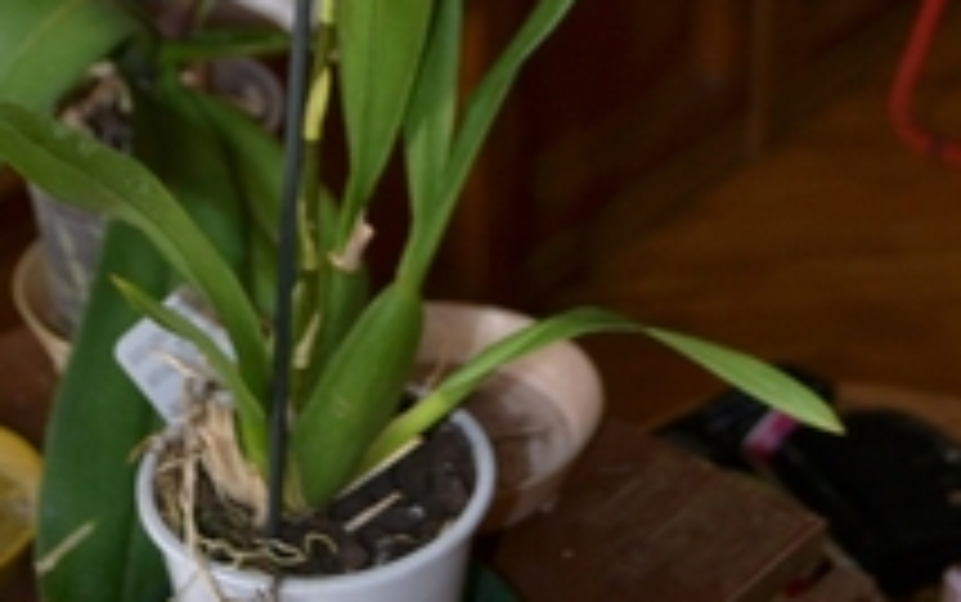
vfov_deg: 13.1
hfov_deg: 22.3
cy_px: -386
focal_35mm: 93
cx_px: 566
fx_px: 2439
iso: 800
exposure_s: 1/30
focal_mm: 29
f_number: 4.5
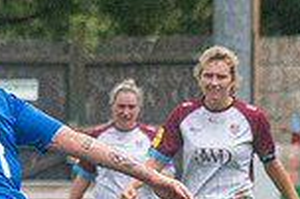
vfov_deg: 1.0
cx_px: -191
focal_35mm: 1377
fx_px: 11463
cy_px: 303
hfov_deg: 1.5
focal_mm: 125
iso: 640
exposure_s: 1/1000
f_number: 4
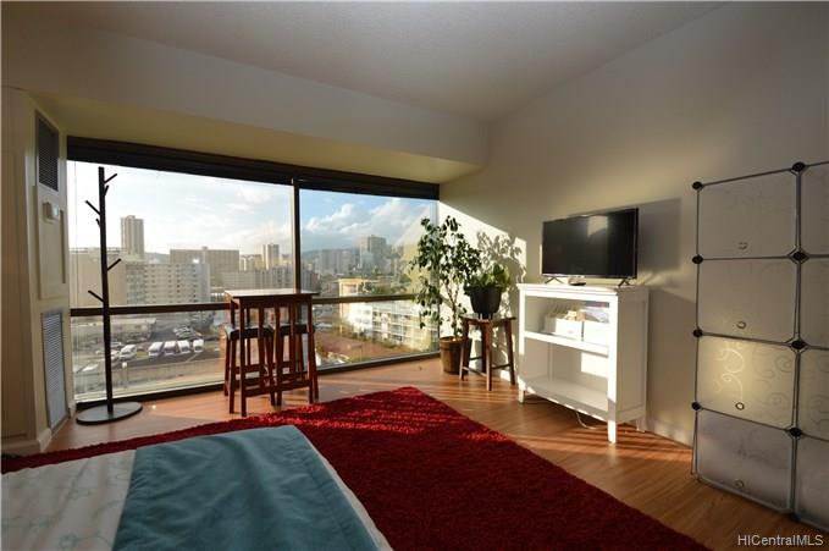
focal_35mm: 15
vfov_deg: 77.2
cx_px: 414
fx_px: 345
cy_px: 276
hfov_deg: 100.5
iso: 400
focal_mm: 10
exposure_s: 1/125
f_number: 5.6
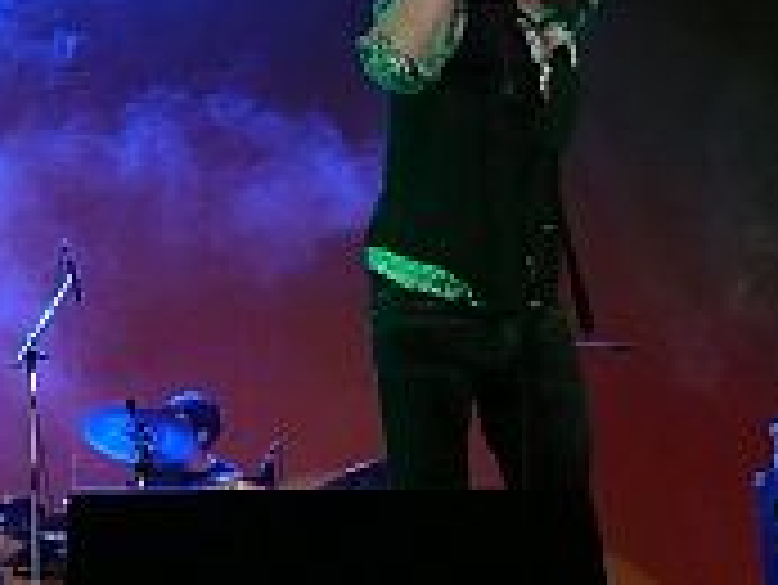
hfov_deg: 21.2
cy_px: 315
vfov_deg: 16.3
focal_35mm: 91
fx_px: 2047
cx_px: 130
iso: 400
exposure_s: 1/30
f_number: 2.8
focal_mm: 7.4
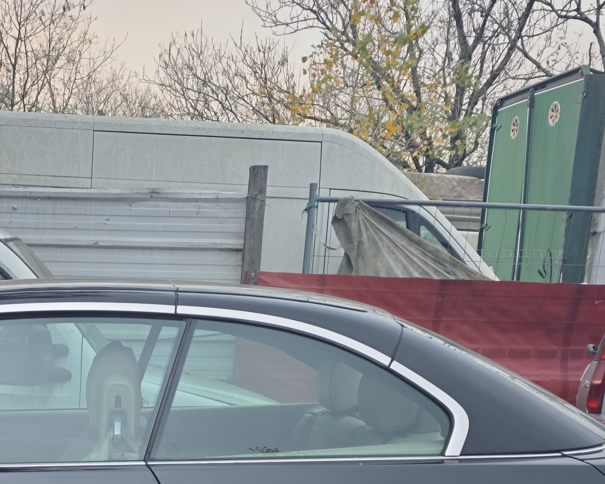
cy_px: 621
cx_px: 22
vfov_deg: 21.9
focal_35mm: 63
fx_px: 1128
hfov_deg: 28.4
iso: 100
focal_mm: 6.55
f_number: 1.6
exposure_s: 1/87.9
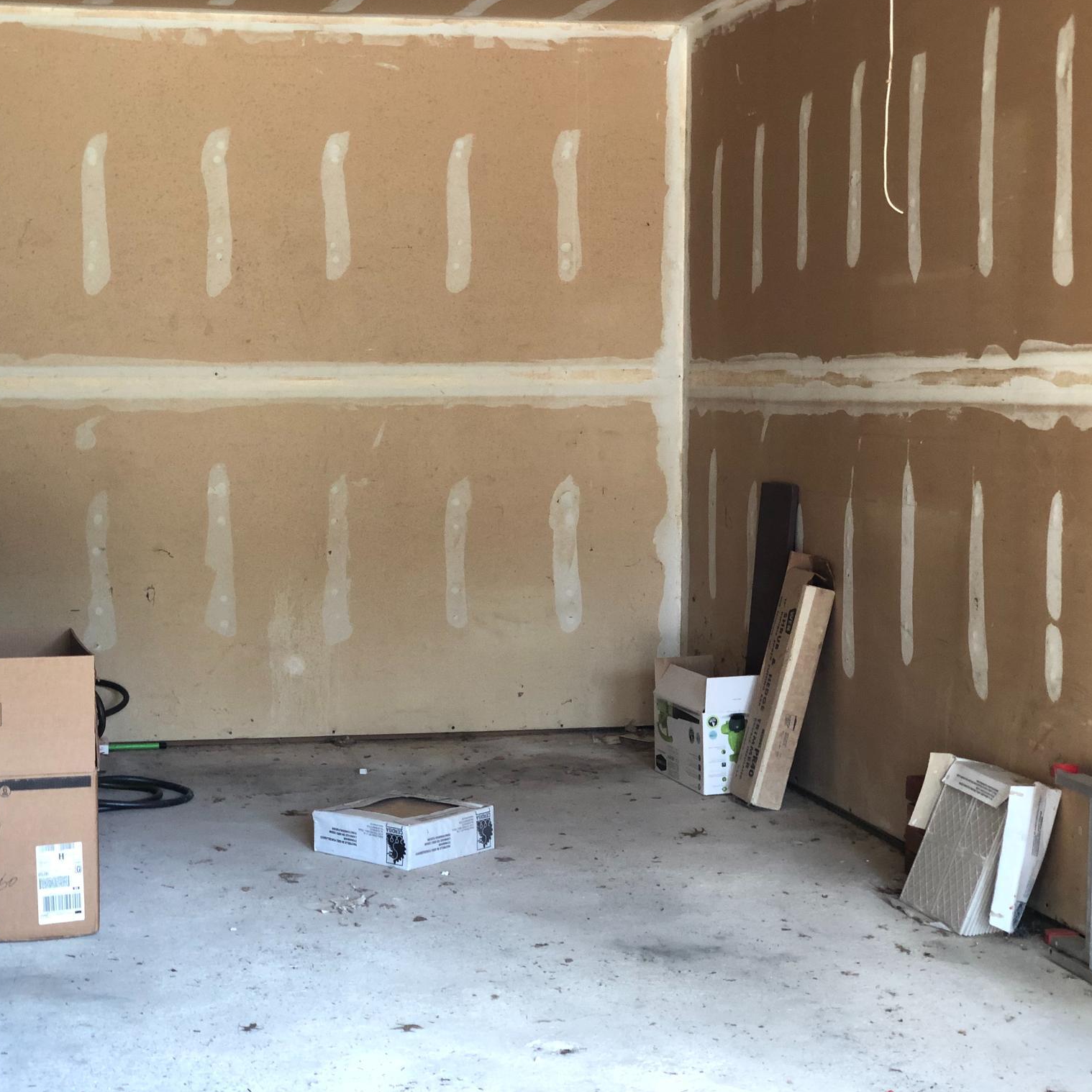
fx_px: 2213
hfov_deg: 27.6
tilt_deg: -7.2
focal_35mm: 62
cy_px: 542
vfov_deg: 27.7
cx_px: 418
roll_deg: +0.0
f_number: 2.4
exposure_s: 1/40
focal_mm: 6
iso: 80
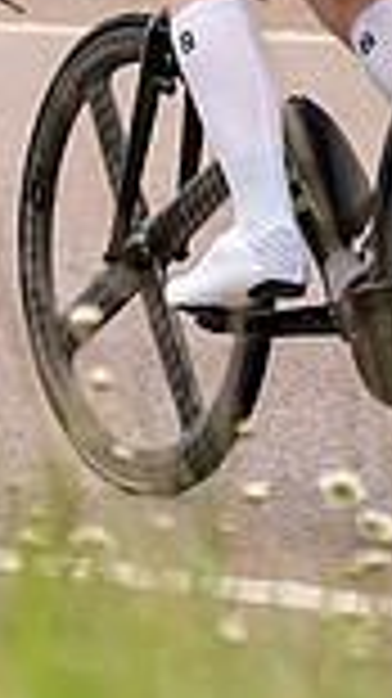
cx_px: -45
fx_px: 10754
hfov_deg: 2.1
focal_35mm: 581
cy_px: -206
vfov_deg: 3.7
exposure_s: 1/1000
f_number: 3.5
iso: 320
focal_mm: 81
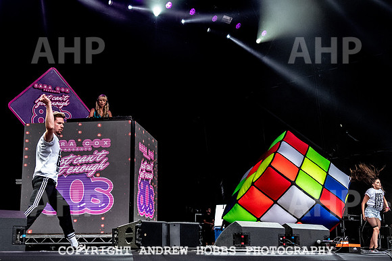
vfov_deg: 25.6
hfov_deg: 37.5
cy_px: 143
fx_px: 576
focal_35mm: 53
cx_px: 177
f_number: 5
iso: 4500
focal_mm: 42
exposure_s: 1/1000
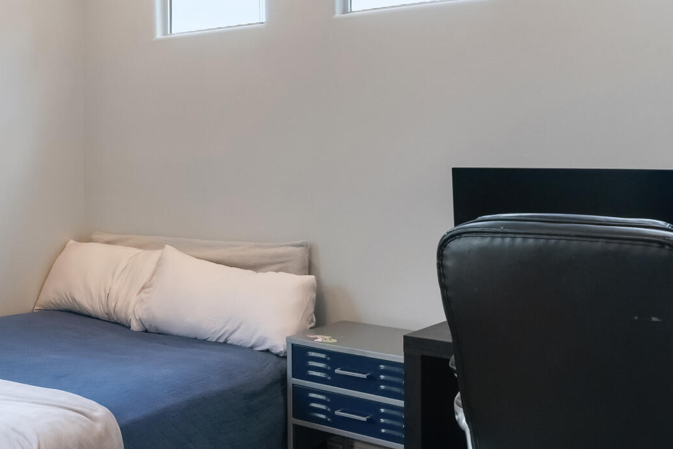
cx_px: -37
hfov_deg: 37.1
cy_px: 145
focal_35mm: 46
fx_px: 860
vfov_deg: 29.0
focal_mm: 16
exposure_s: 1/40
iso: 1600
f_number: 10
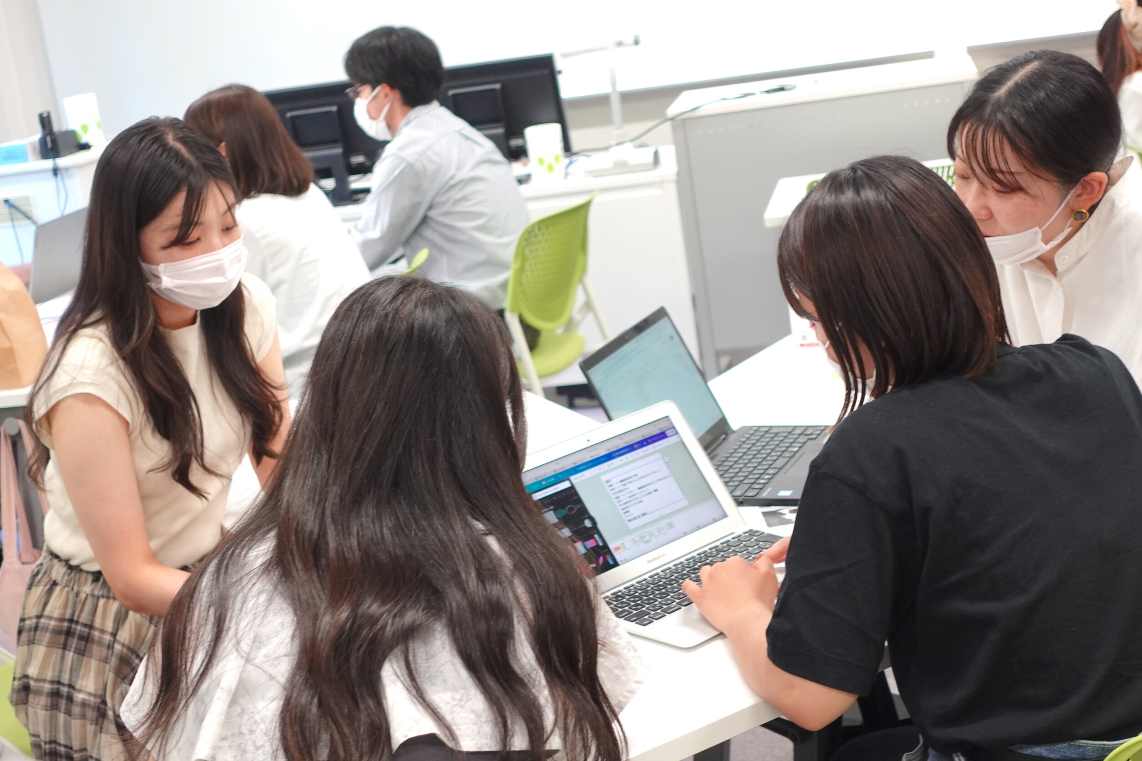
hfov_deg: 33.9
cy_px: 384
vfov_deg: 23.0
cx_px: 564
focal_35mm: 59
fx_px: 1871
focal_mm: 21.64
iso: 400
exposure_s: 1/80
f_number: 2.8
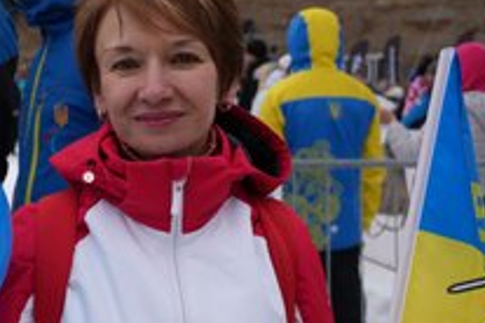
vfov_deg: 16.8
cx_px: 124
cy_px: 212
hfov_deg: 24.8
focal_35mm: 81
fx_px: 1091
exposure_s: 1/200
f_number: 7.1
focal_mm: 42
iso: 100
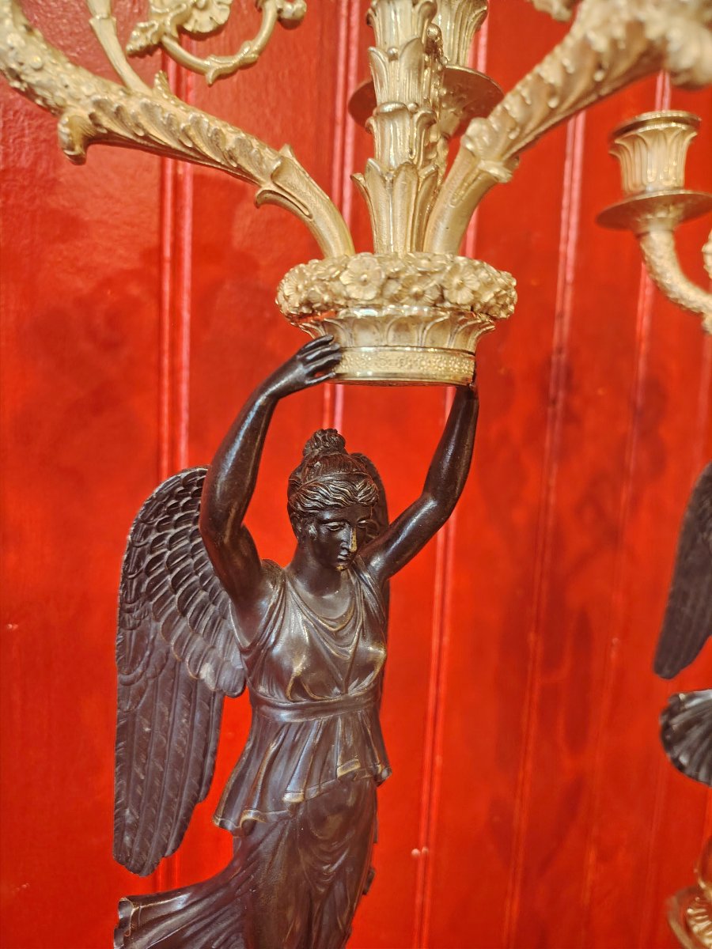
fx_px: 658
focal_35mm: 24
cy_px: 474
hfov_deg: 56.8
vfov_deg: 71.6
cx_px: 356
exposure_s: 1/20
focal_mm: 5.25
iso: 1528
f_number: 1.75
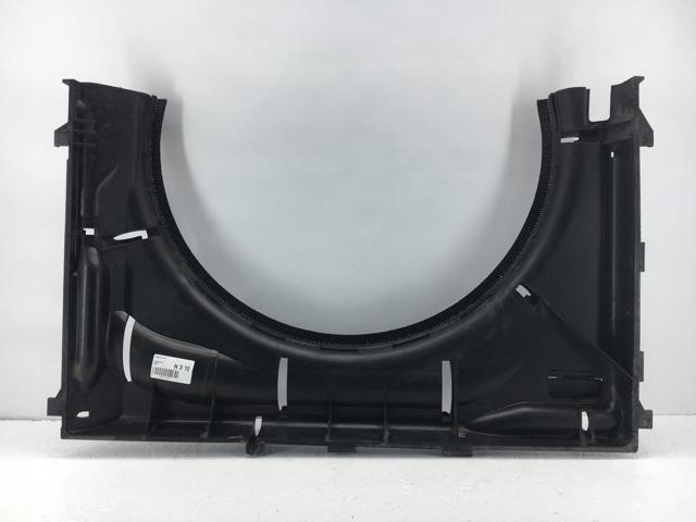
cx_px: 348
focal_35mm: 29
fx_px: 583
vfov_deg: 48.2
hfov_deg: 61.7
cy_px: 261
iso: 25
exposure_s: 1/121
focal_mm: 4.15
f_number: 2.2
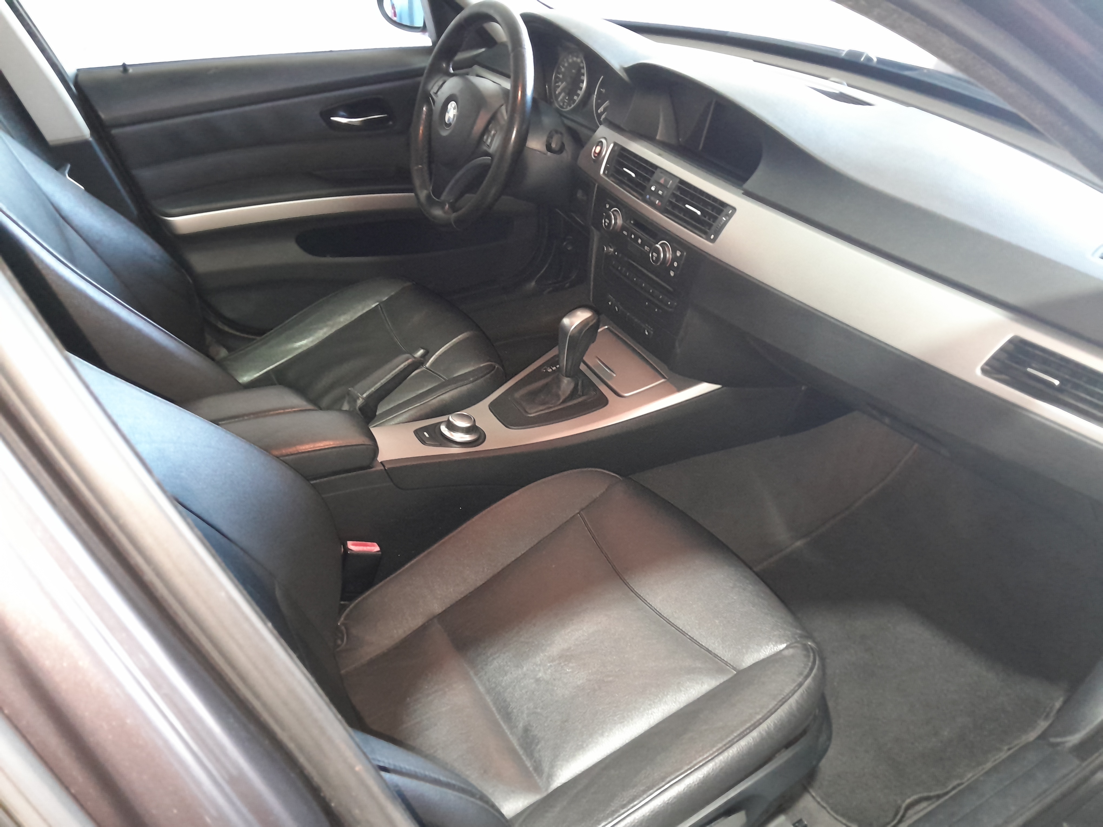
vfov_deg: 53.1
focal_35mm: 26
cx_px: 552
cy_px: 414
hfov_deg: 67.3
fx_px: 828
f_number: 1.8
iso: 640
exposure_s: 1/20
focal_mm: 3.98
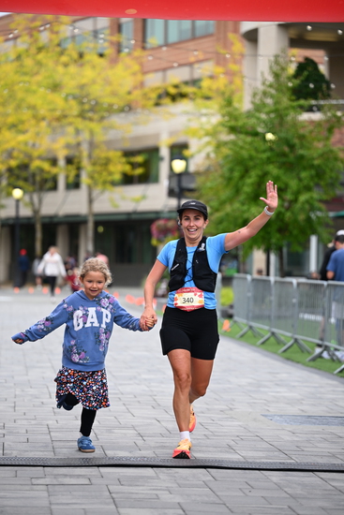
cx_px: 172
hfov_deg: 11.4
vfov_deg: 17.1
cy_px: 258
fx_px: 1719
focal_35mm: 120
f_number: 2.8
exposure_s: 1/2000
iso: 640
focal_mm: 120
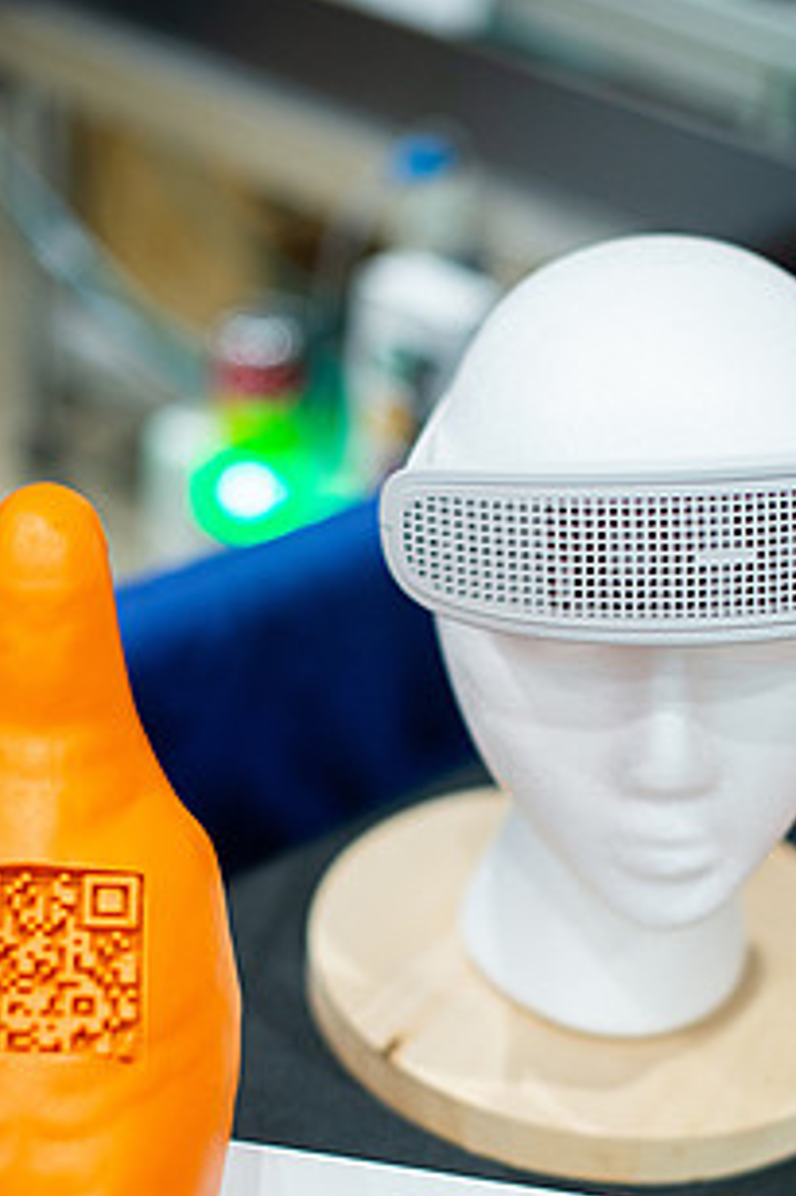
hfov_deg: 18.6
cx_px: 571
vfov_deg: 27.5
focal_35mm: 73
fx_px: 2424
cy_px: 831
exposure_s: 1/200
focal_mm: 50
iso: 800
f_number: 2
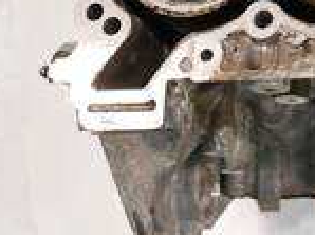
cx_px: 427
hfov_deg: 20.9
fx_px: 763
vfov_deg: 17.4
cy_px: 57
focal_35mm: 84
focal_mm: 13
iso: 640
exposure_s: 1/60
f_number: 3.5
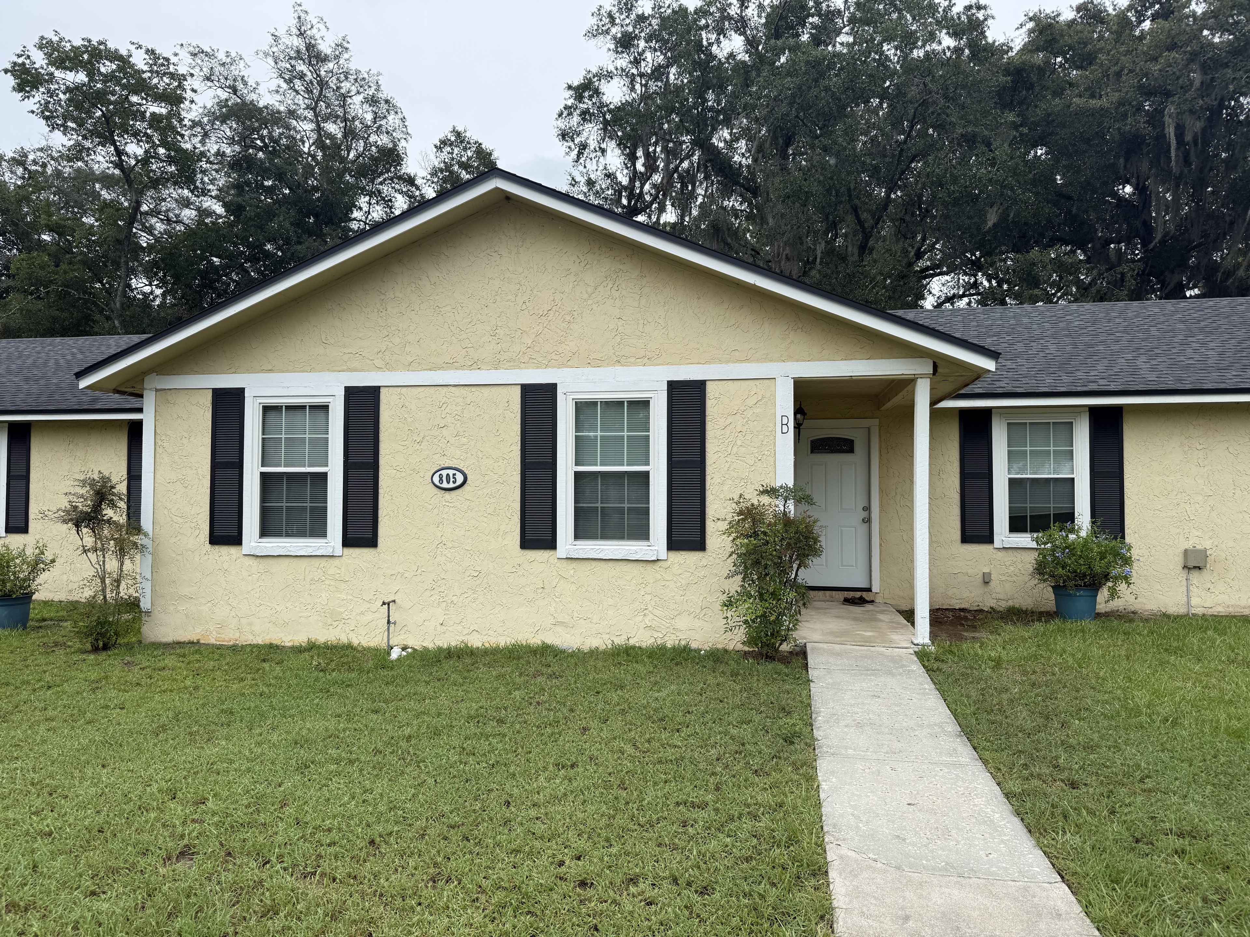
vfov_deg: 56.8
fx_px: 867
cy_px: 468
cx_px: 625
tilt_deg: +3.6
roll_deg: -0.6
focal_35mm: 24
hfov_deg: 71.6
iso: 80
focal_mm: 6.76
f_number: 1.78
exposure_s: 1/2611
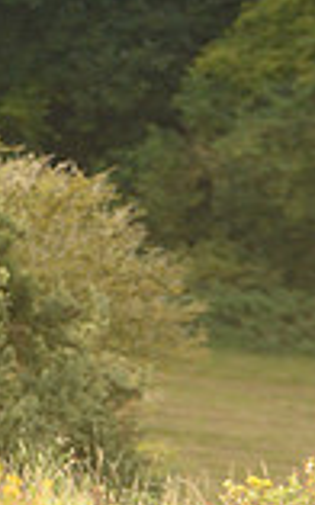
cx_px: -550
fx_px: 8043
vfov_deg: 3.6
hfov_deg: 2.2
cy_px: 68
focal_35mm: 585
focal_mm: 155
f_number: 5.6
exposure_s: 1/1250
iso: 2500
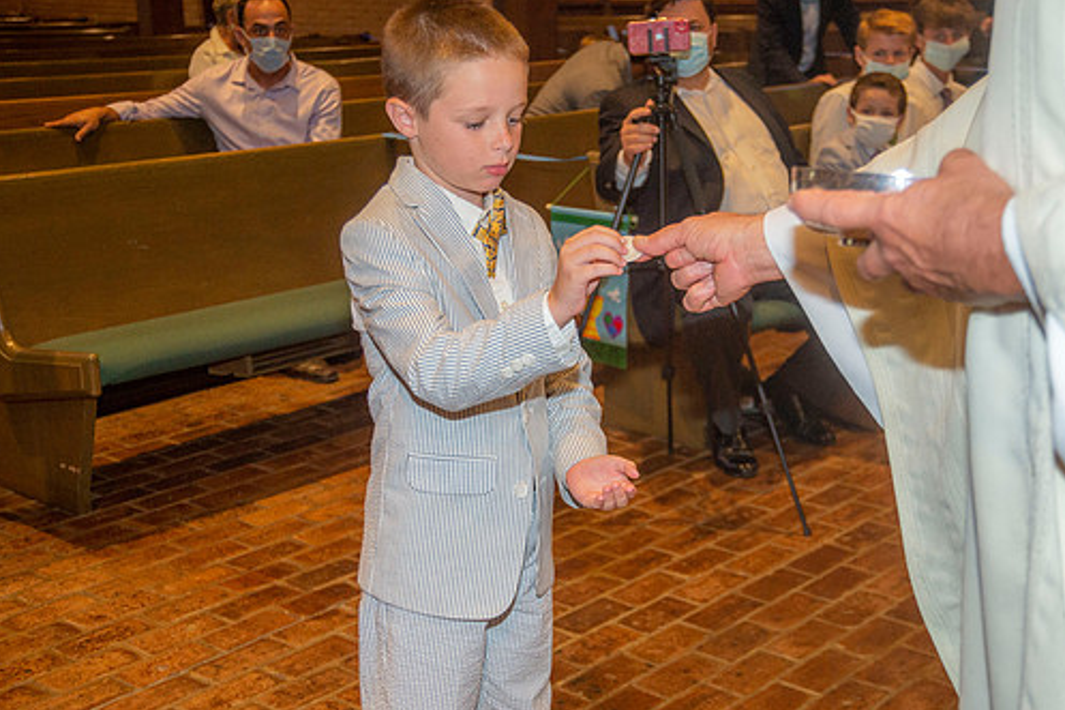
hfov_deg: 35.6
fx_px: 1656
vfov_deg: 24.2
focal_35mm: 56
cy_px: 373
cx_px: 553
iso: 1600
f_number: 5.6
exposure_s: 1/200
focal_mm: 48
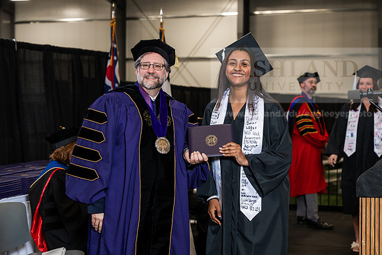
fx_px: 743
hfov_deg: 28.8
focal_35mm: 70
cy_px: 128
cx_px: 191
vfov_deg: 19.5
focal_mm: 70
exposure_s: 1/200
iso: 1250
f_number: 4.5
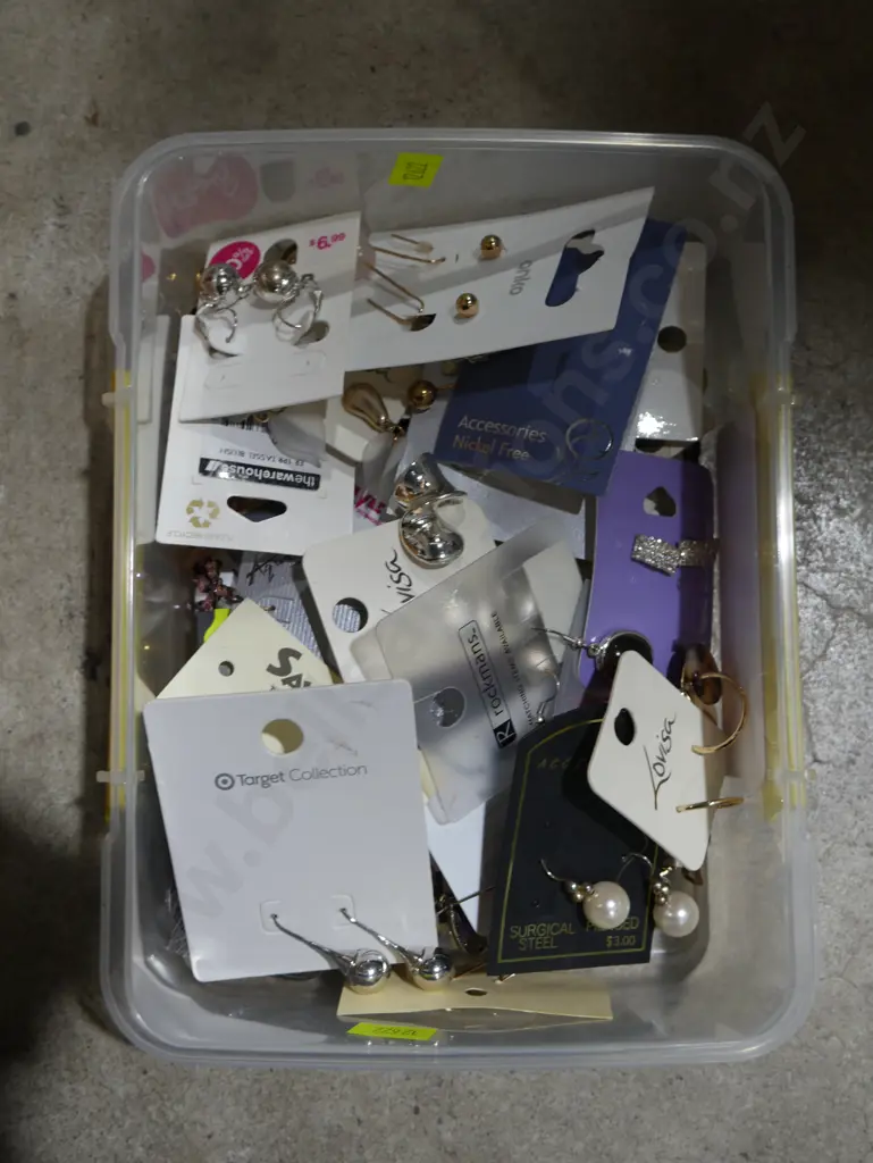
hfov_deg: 36.0
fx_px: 1344
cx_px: 436
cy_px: 582
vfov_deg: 46.8
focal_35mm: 40
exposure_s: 1/60
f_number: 5
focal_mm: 20
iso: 320
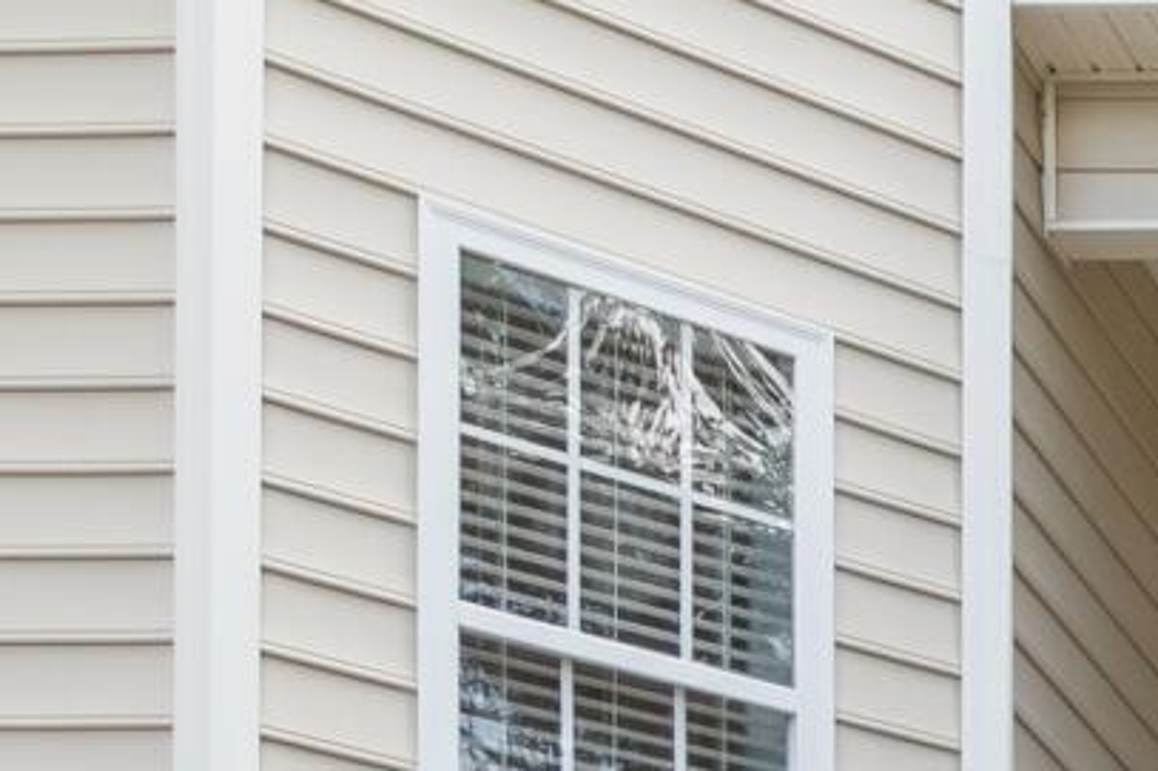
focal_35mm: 118
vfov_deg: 9.5
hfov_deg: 14.2
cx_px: 2396
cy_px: 2185
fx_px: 3794
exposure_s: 1/30
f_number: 4.8
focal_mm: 11
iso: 100
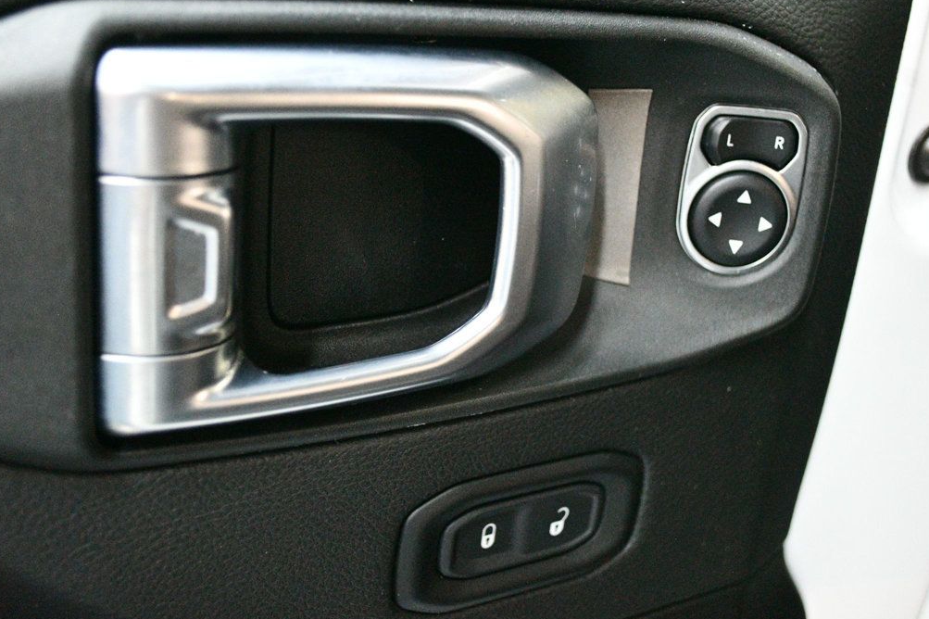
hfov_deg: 40.4
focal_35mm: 49
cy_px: 311
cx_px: 467
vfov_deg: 27.5
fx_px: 1264
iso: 12800
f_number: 4.8
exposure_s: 1/60
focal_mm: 32
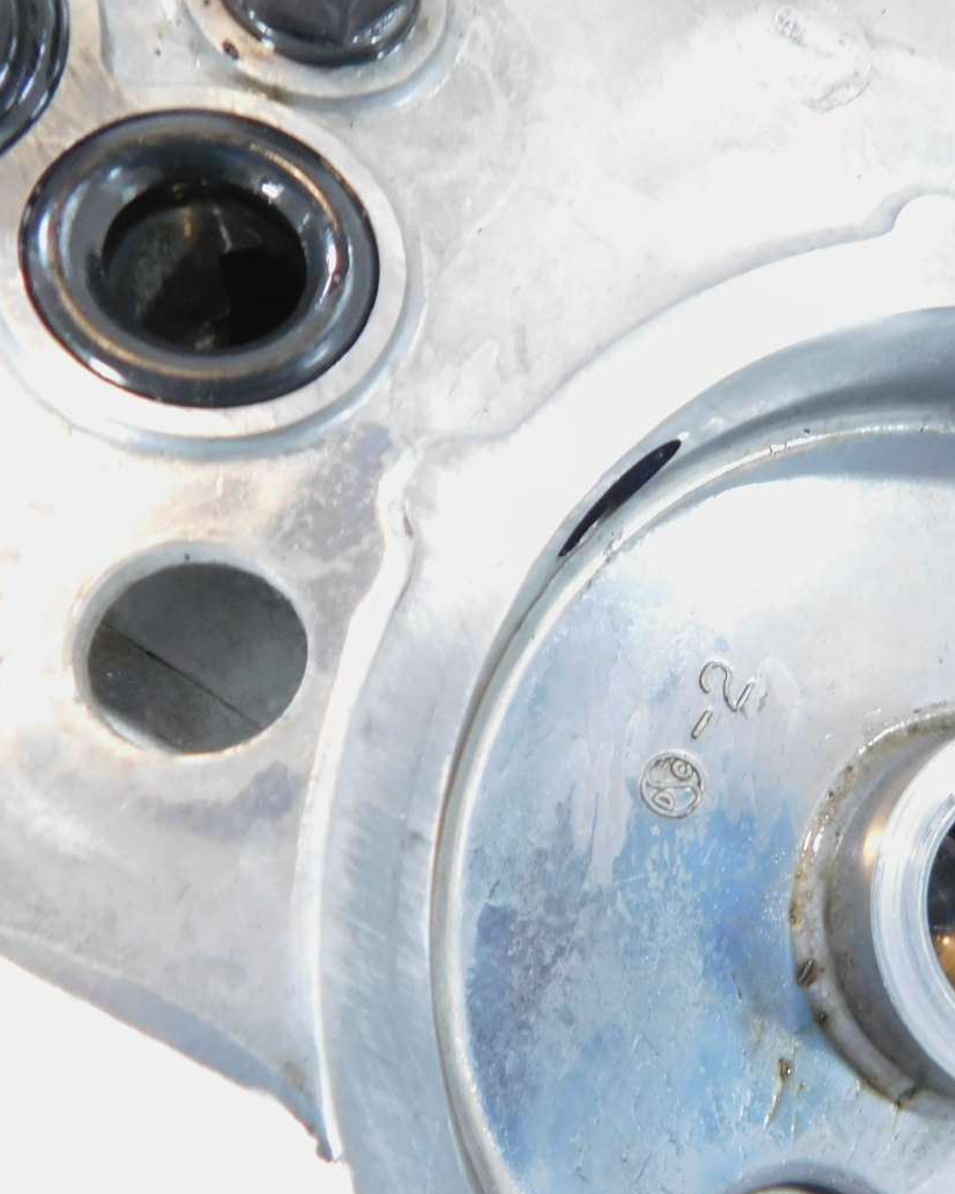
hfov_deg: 40.3
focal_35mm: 35
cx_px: 779
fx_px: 1236
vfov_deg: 51.4
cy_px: 677
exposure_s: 1/25
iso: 400
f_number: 3
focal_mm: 4
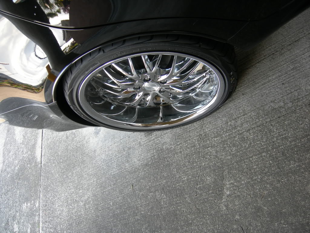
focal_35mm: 36
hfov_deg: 51.4
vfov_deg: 39.7
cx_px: 155
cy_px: 116
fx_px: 322
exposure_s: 1/40.8
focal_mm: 7.5
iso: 64
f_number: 2.7
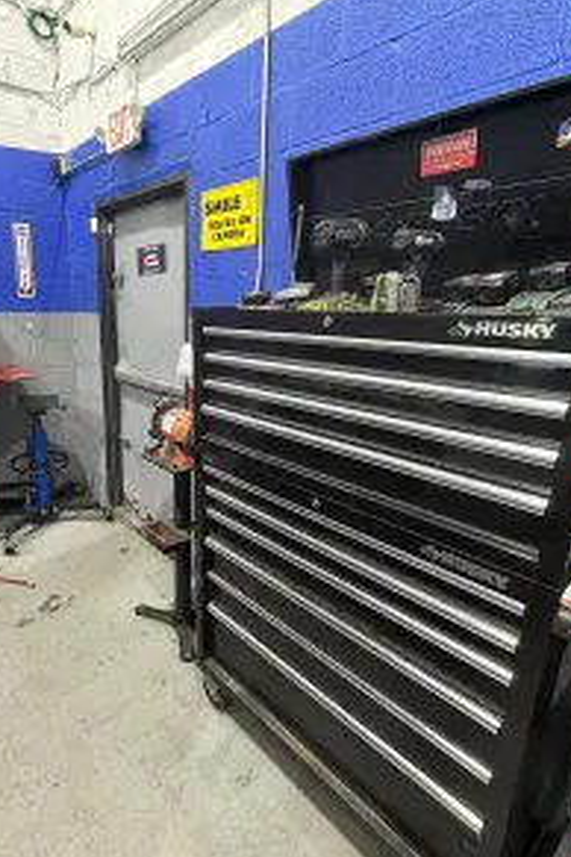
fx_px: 476
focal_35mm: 20
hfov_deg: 61.0
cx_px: 212
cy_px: 427
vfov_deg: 84.0
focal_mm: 2.22
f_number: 2.2
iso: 250
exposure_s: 1/60
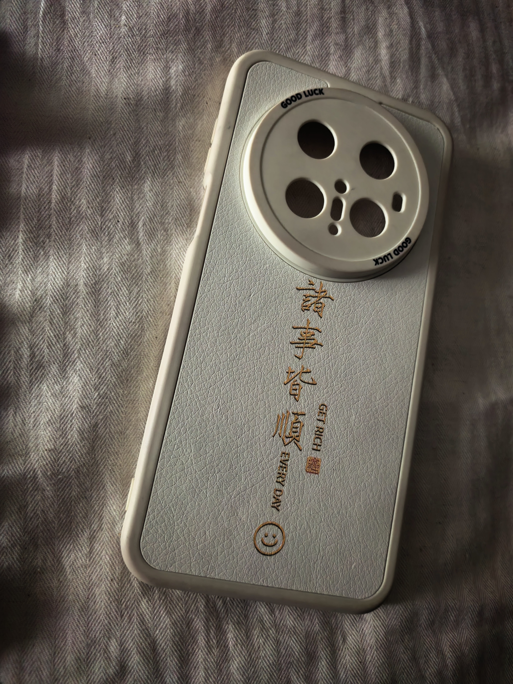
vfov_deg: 71.6
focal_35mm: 24
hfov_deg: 56.8
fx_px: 474
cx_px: 256
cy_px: 342
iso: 3200
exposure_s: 1/206
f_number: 2
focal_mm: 6.98
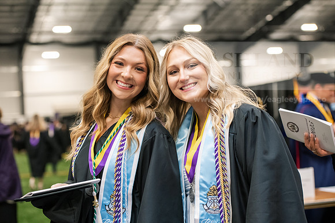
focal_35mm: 75
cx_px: 168
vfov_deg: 18.2
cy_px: 112
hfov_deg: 27.0
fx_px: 698
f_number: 3.5
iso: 3200
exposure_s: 1/200
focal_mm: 75
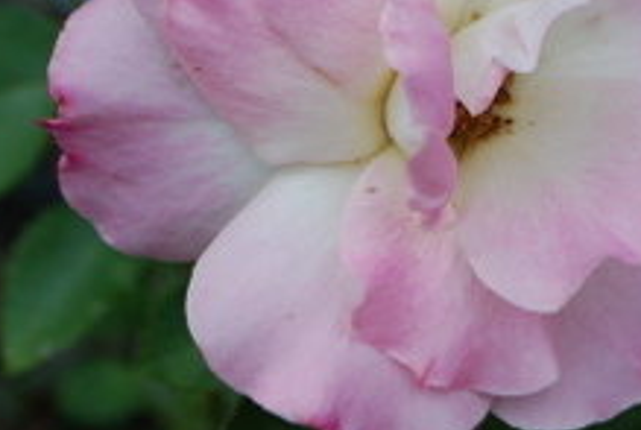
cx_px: 468
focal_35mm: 148
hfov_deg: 13.8
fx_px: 2642
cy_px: 70
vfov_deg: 9.3
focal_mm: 45
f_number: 8
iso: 110
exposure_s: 1/60
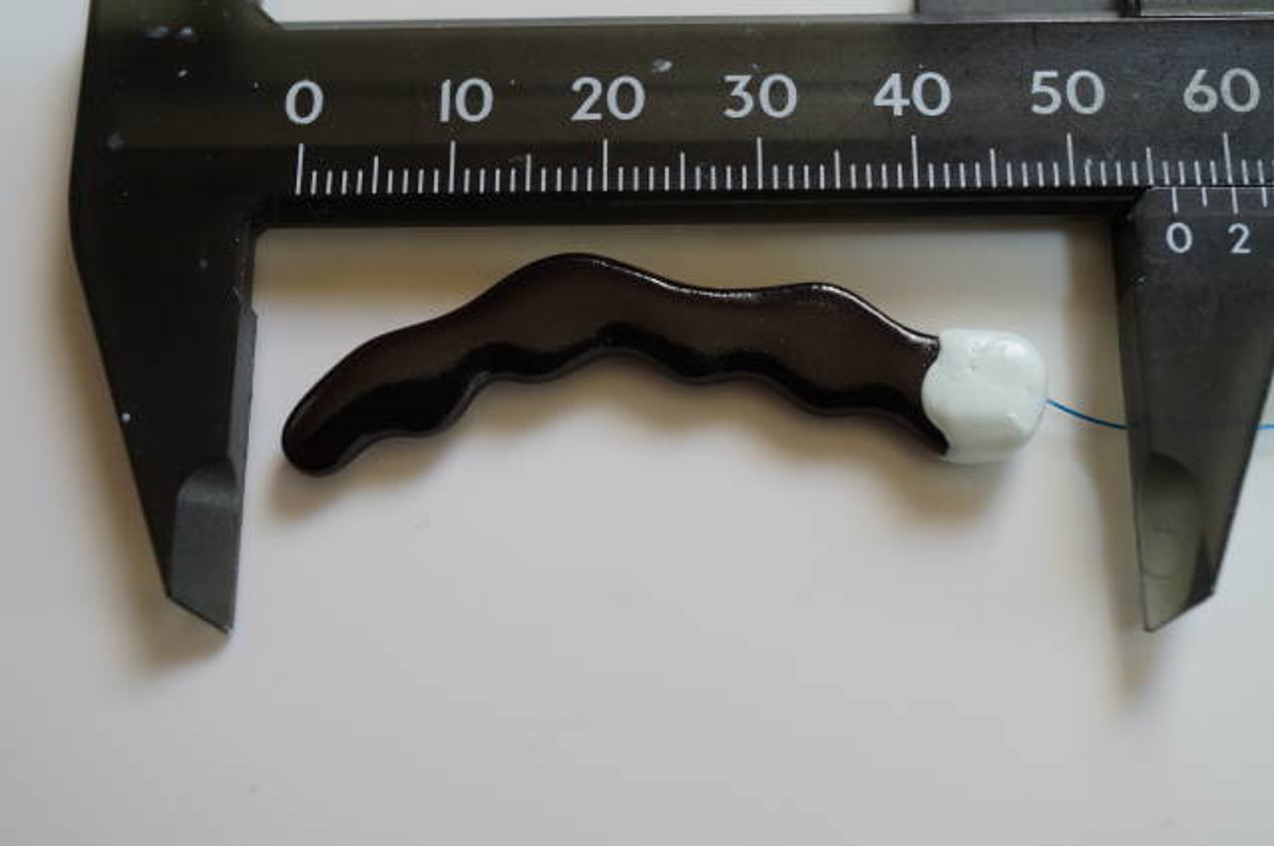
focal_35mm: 45
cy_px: 423
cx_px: 637
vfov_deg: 29.8
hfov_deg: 43.7
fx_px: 1590
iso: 1600
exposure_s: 1/125
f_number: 5.6
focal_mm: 30
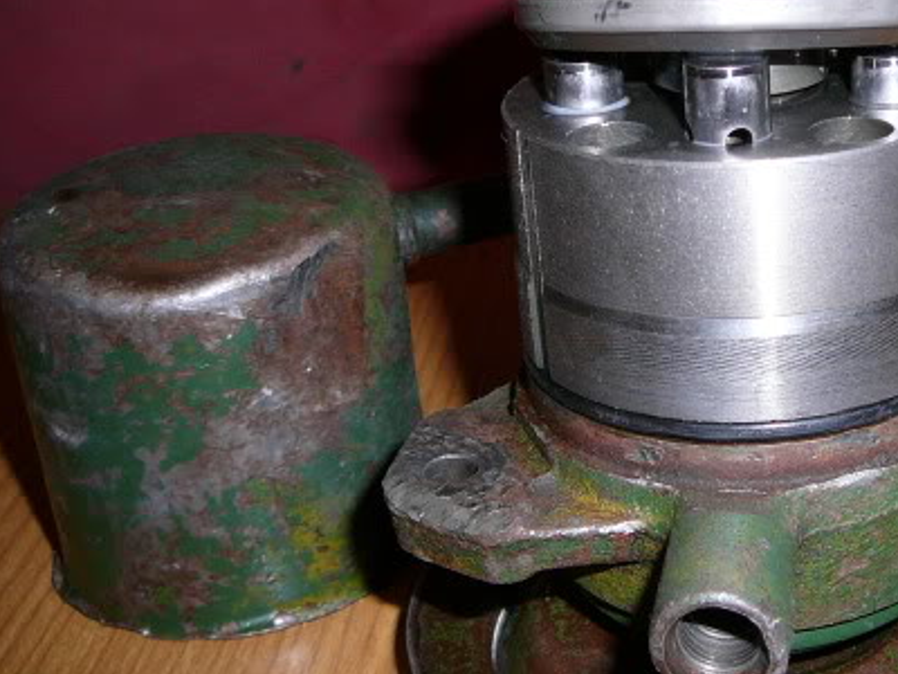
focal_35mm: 56
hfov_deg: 33.5
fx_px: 1453
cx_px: 698
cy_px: 335
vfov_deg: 26.1
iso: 100
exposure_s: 1/30
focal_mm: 5.2
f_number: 2.8
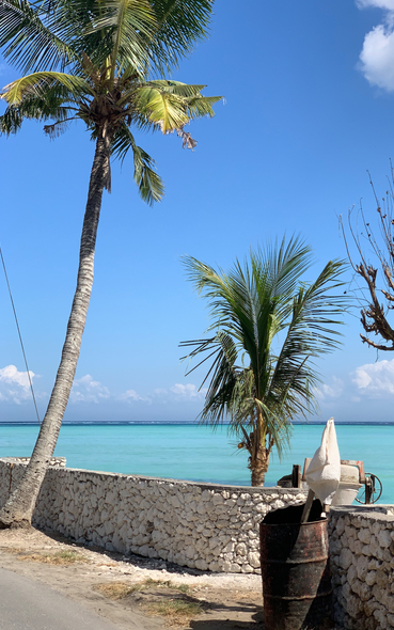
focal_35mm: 56
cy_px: 319
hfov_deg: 23.1
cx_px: 235
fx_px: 962
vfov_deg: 36.3
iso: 16
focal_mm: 6
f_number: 2.4
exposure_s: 1/1261
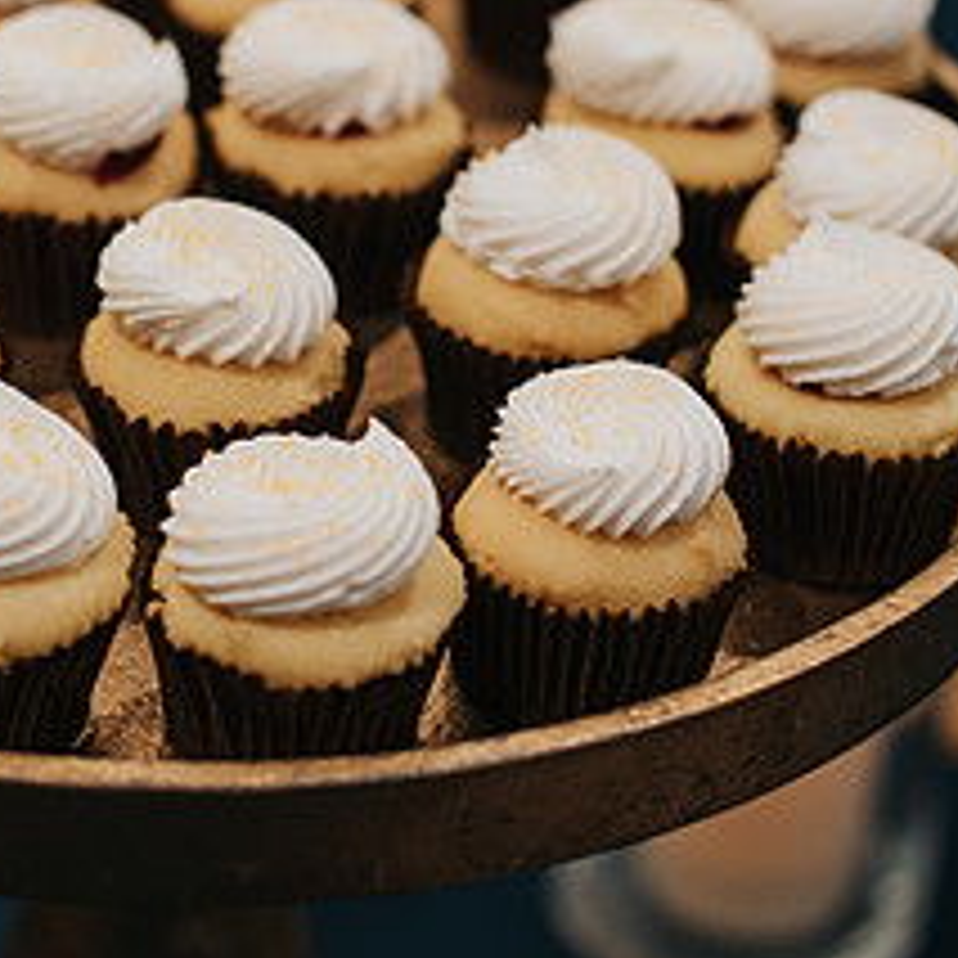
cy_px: 254
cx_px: 301
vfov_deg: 15.0
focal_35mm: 116
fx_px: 3632
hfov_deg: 15.0
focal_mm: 50
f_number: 2.8
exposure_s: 1/200
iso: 500
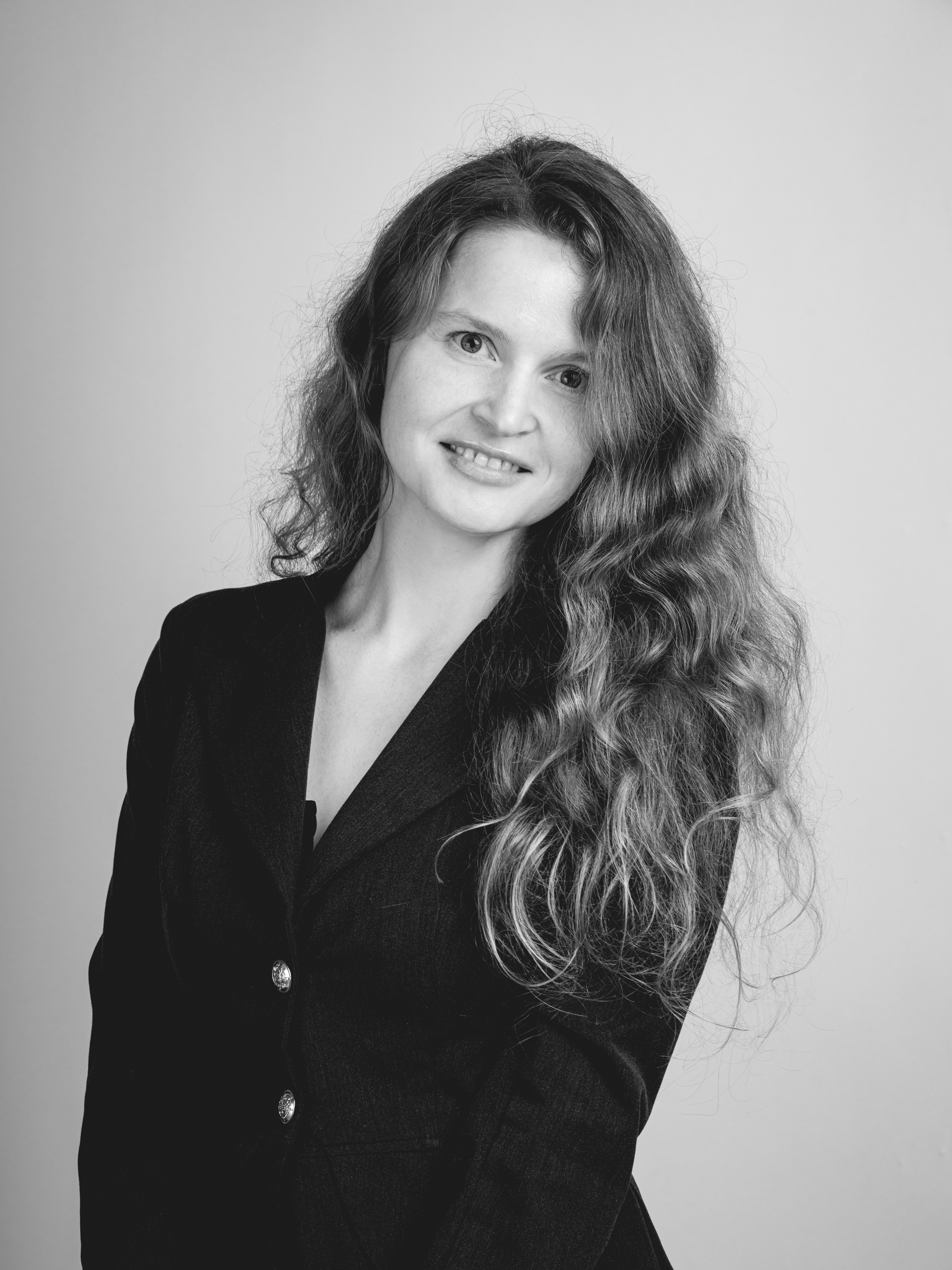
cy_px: 712
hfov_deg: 16.1
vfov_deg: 21.3
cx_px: 476
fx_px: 3374
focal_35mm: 92
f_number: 10
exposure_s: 1/125
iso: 80
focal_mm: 85
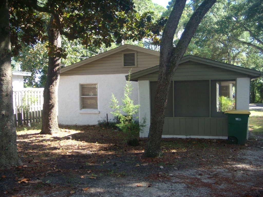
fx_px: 289
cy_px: 98
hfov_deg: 49.0
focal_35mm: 38
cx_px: 132
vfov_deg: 37.7
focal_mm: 6.4
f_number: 3.5
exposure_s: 1/93.5
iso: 64
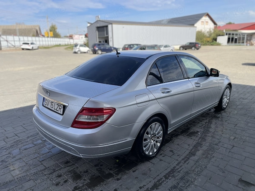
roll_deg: +1.6
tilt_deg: -15.1
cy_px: 96
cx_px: 128
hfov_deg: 67.3
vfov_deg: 53.1
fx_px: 192
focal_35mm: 26
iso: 50
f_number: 1.6
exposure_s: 1/3205
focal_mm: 4.2
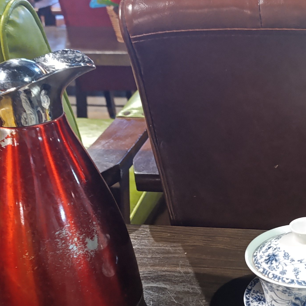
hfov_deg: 28.0
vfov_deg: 28.0
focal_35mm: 60
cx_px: 247
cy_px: 249
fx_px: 600
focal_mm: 6.14
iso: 2000
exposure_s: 1/25
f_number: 1.6
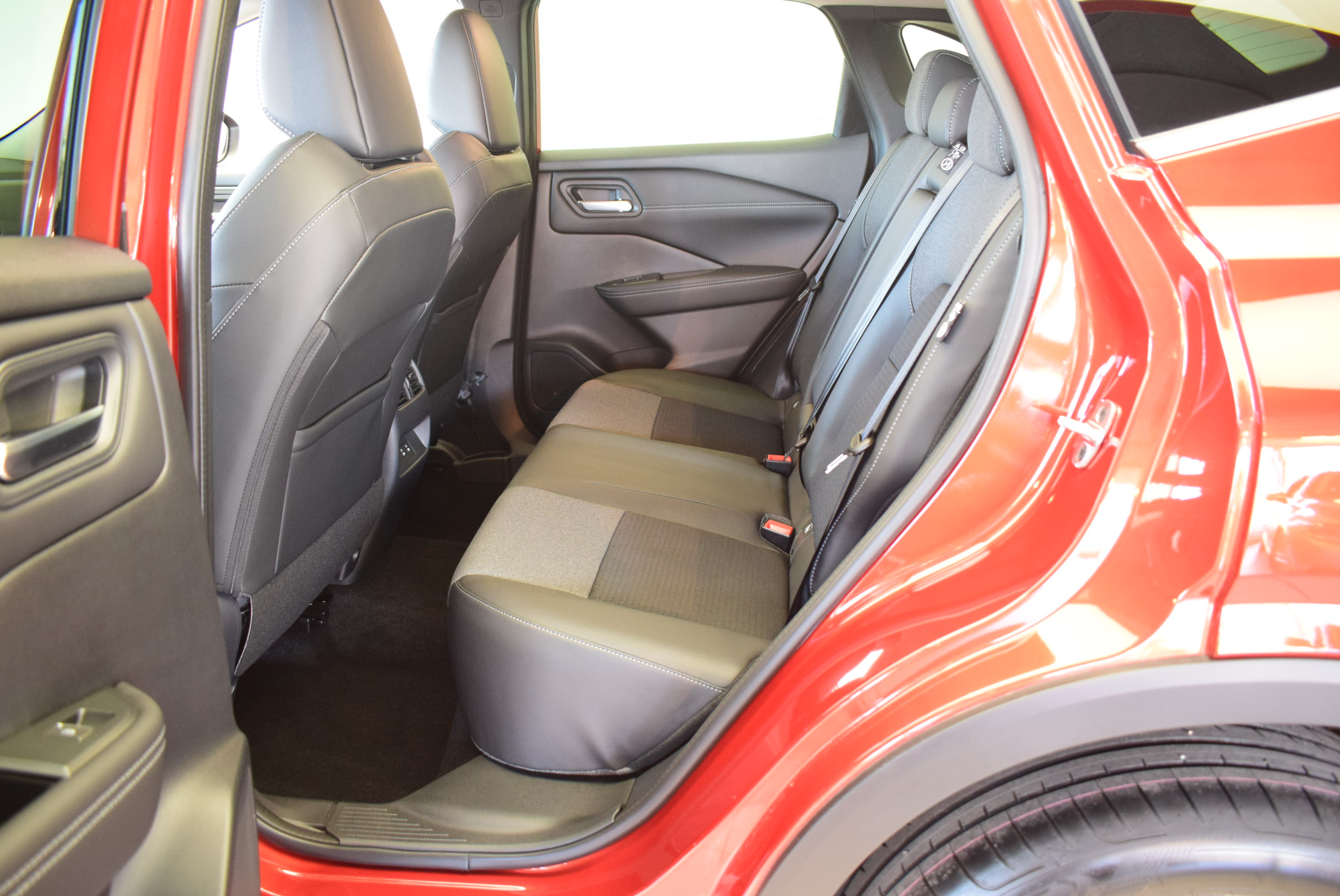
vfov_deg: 48.0
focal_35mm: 27
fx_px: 1006
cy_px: 448
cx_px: 670
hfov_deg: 67.3
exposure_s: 1/15
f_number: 3.5
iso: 1600
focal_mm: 18
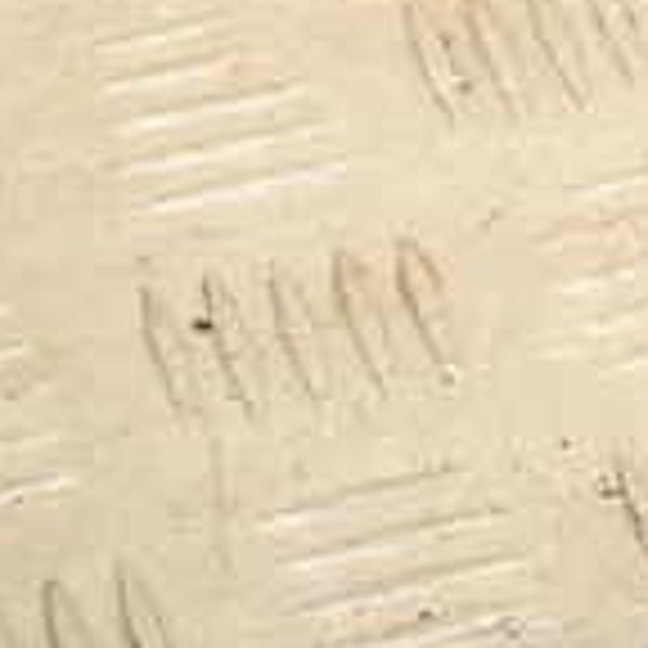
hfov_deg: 5.8
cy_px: -81
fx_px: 6227
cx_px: 1354
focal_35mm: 294
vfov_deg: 5.9
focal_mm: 52
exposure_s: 1/200
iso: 800
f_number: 6.3
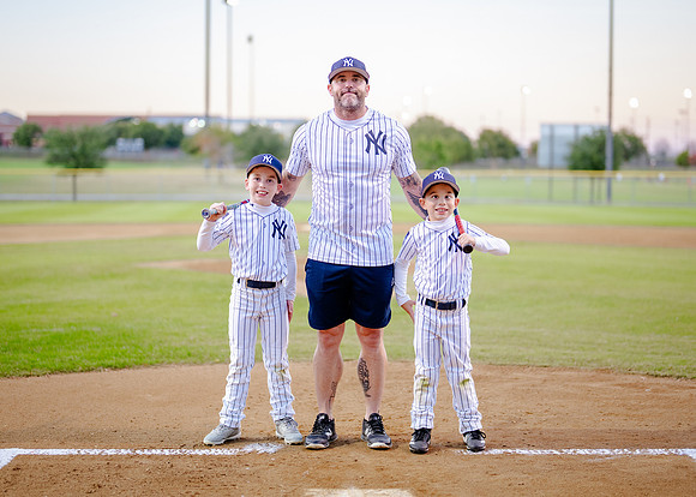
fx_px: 1285
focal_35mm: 65
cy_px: 248
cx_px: 341
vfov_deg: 21.9
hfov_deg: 30.3
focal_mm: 50
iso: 500
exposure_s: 1/640
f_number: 1.2
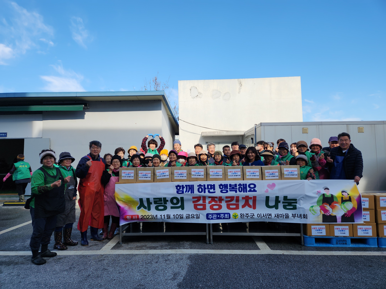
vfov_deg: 58.9
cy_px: 144
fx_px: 256
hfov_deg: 73.9
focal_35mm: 23
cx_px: 193
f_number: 1.8
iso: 20
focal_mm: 5.4
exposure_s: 1/1170
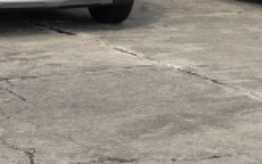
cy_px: -157
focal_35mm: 174
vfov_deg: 7.3
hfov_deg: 11.7
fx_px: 1242
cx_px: 349
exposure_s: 1/250
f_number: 8
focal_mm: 44
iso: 200
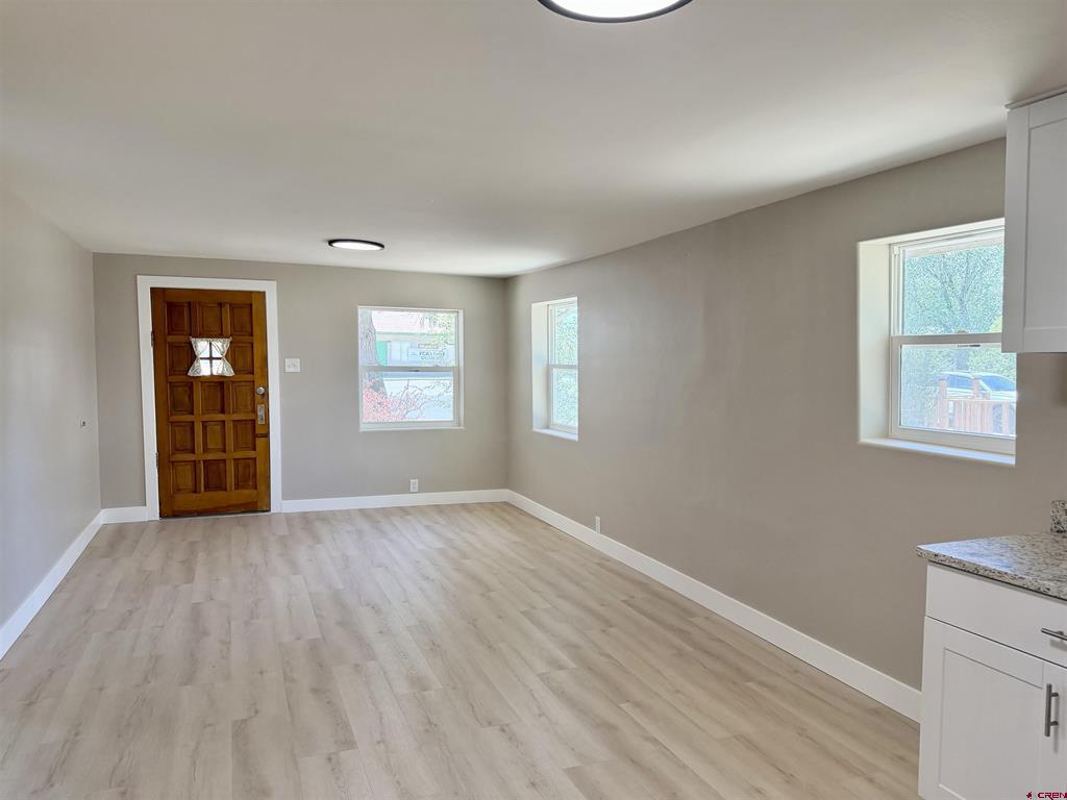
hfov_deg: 71.6
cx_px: 534
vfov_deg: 56.8
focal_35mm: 24
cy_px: 400
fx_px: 740
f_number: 1.78
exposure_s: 1/224
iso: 160
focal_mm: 6.76
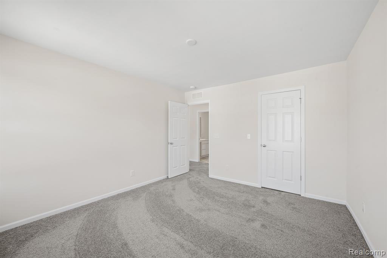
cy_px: 129
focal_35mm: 14
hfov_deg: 104.2
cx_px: 194
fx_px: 151
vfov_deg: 81.2
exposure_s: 1/1.25
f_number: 9
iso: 64
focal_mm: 14
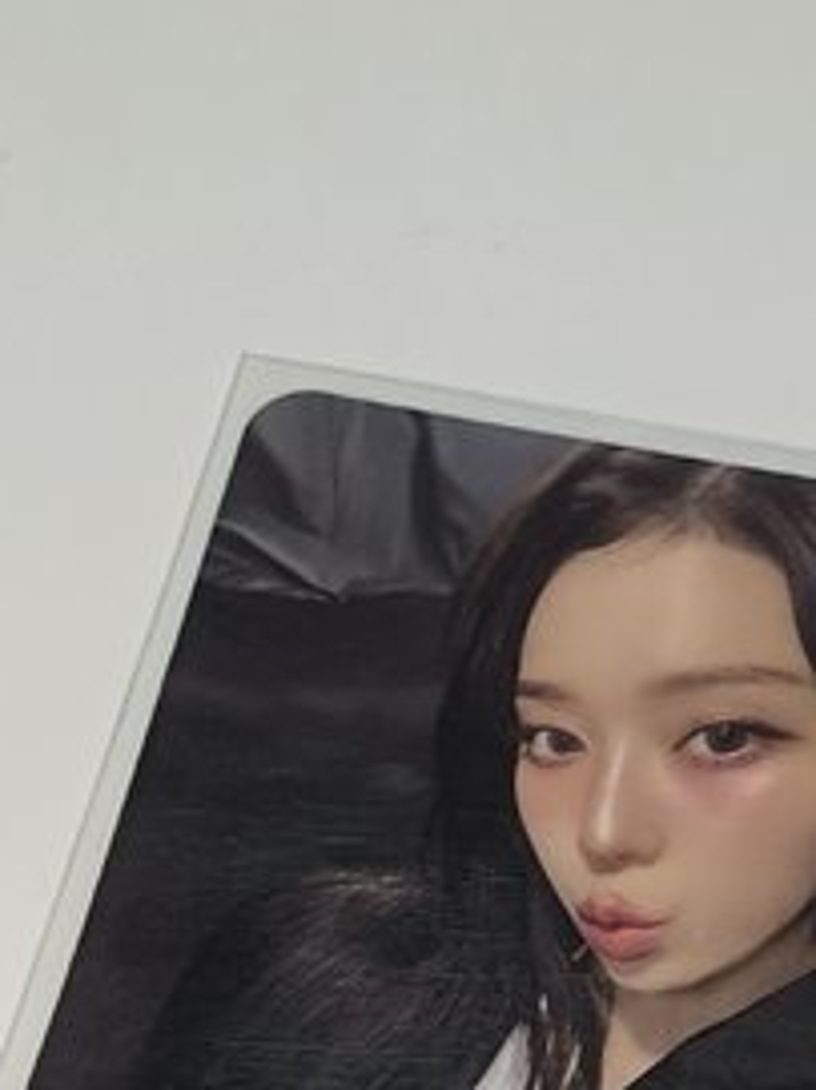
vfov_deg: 15.4
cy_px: 1036
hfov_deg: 11.8
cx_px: 462
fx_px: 3963
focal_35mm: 126
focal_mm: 4.84
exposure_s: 1/50
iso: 250
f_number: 1.8
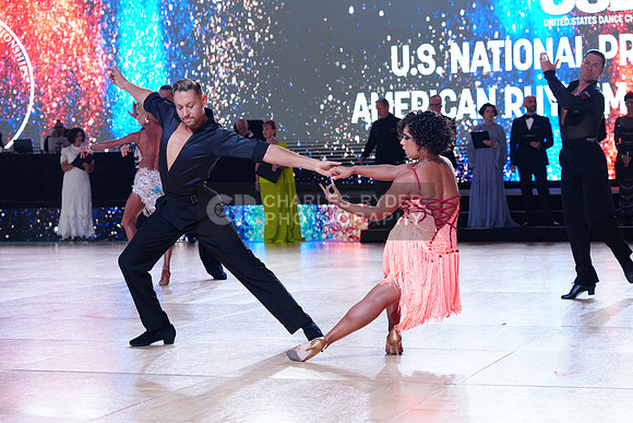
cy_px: 212
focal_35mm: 79
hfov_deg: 25.7
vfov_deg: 17.3
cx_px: 316
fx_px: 1389
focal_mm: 79
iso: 2000
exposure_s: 1/500
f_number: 5
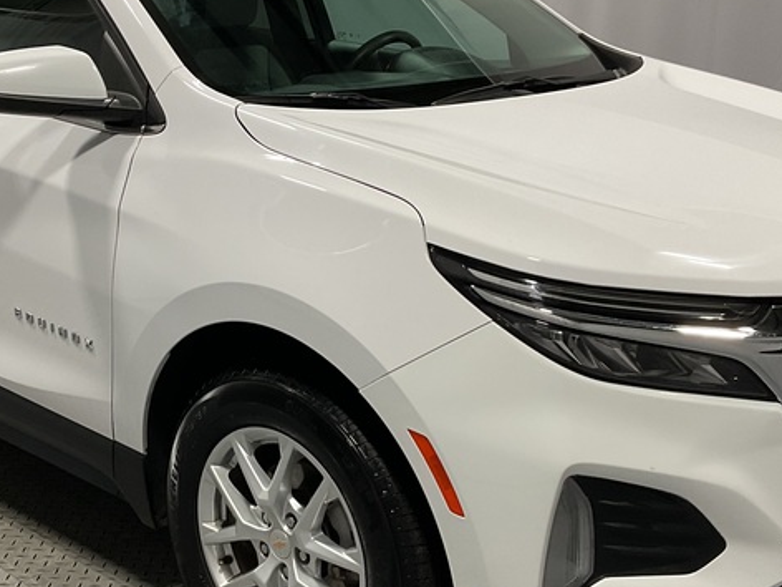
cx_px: 287
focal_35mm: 59
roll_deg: -0.3
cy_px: 307
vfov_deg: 24.8
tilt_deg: -16.4
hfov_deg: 32.5
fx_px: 1333
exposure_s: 1/120
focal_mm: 3
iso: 64
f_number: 1.8
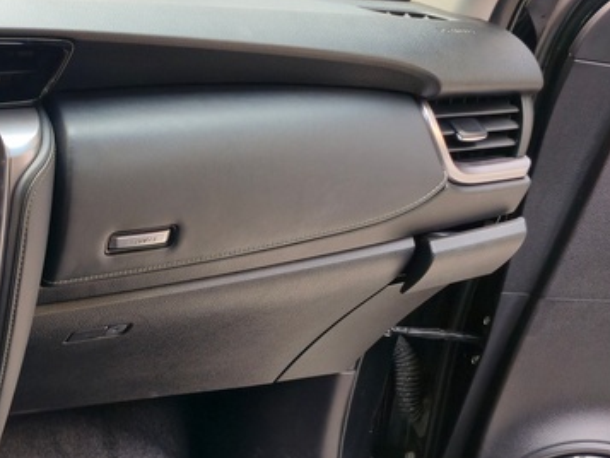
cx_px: -191
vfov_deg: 21.4
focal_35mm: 66
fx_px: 1163
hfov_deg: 25.2
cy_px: 477
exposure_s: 1/60
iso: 32
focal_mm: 6.3
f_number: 1.7
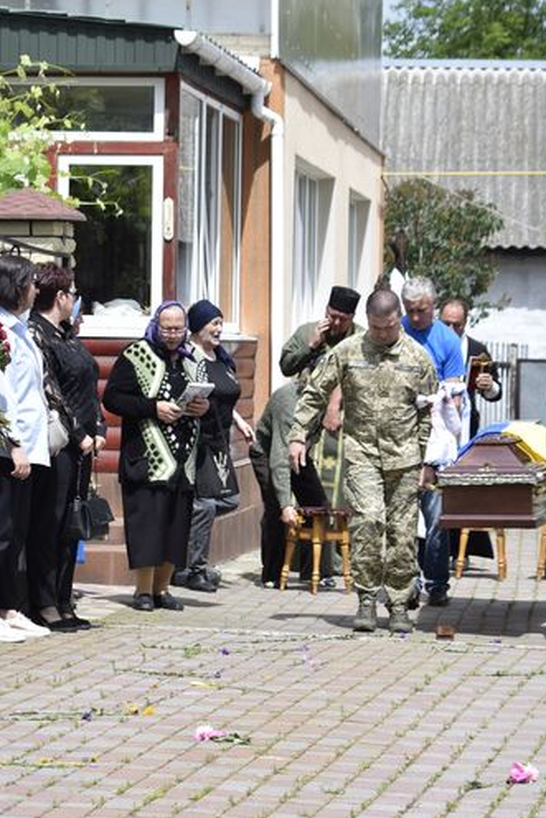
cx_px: 275
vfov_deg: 16.4
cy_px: 409
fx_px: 2836
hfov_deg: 11.0
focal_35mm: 125
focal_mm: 55
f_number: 5.6
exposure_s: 1/640
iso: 200
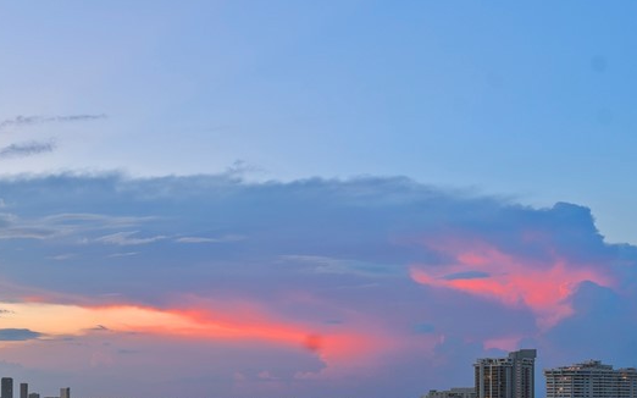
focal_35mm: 53
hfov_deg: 28.8
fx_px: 920
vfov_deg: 23.4
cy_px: 394
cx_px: -248
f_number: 10
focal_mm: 16
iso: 100
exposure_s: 1/1.25
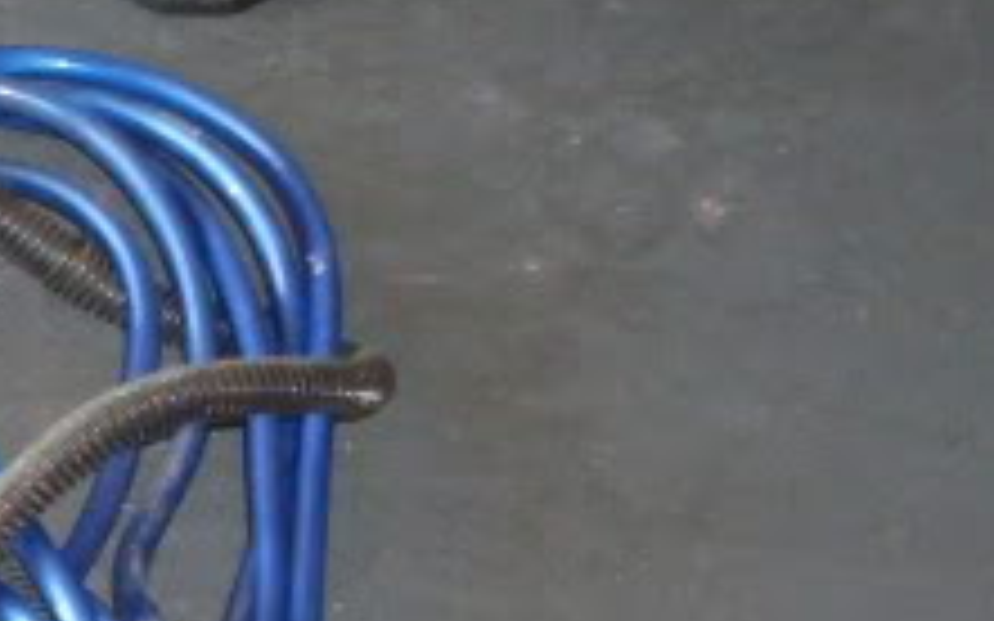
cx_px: -751
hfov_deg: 10.6
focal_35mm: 187
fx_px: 5064
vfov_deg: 7.0
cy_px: 405
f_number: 2.8
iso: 100
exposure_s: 1/45
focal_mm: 6.3
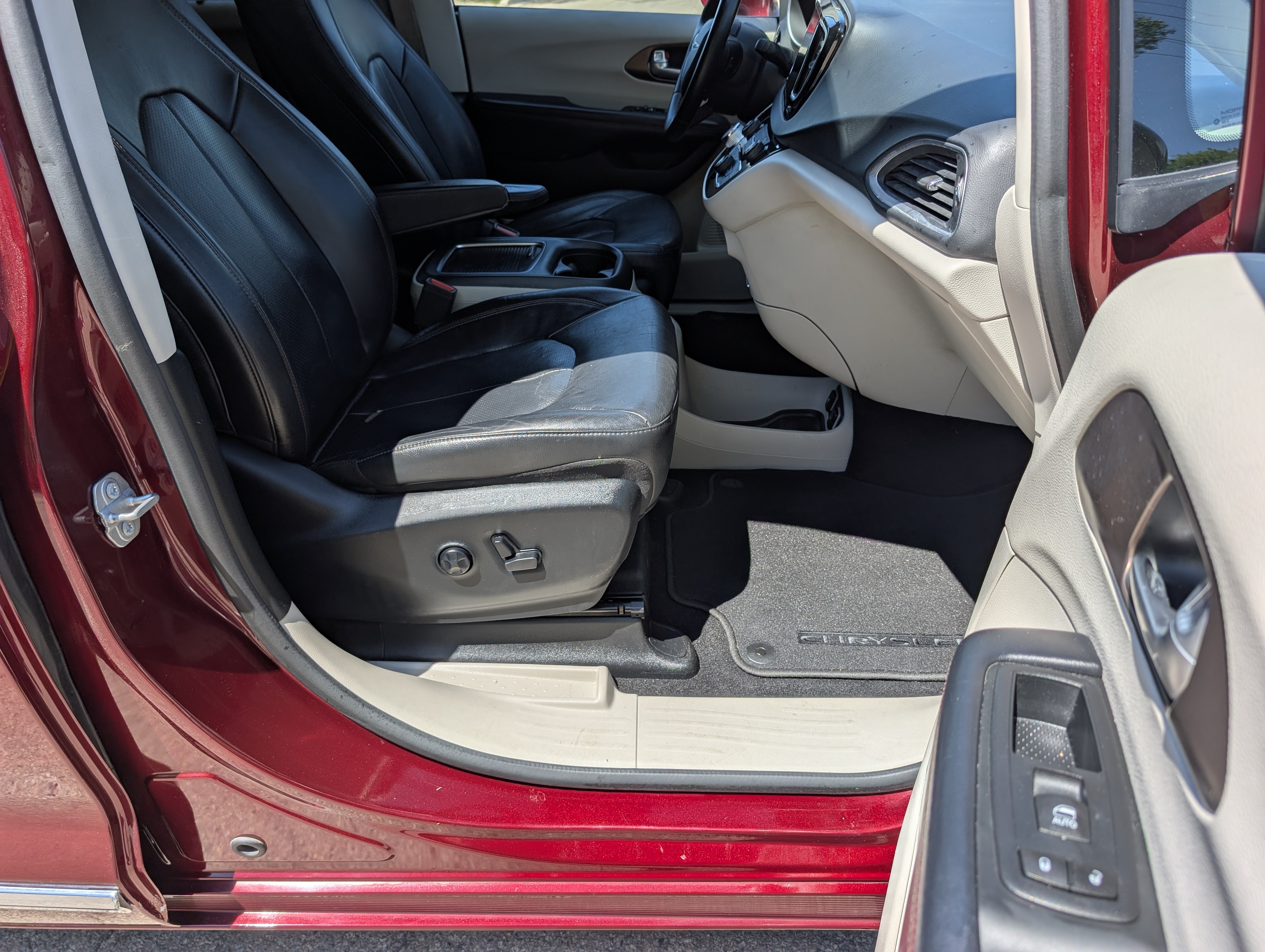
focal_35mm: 24
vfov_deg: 56.9
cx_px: 632
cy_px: 476
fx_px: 878
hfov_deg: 71.5
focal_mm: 6.9
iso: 18
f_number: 1.68
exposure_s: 1/877
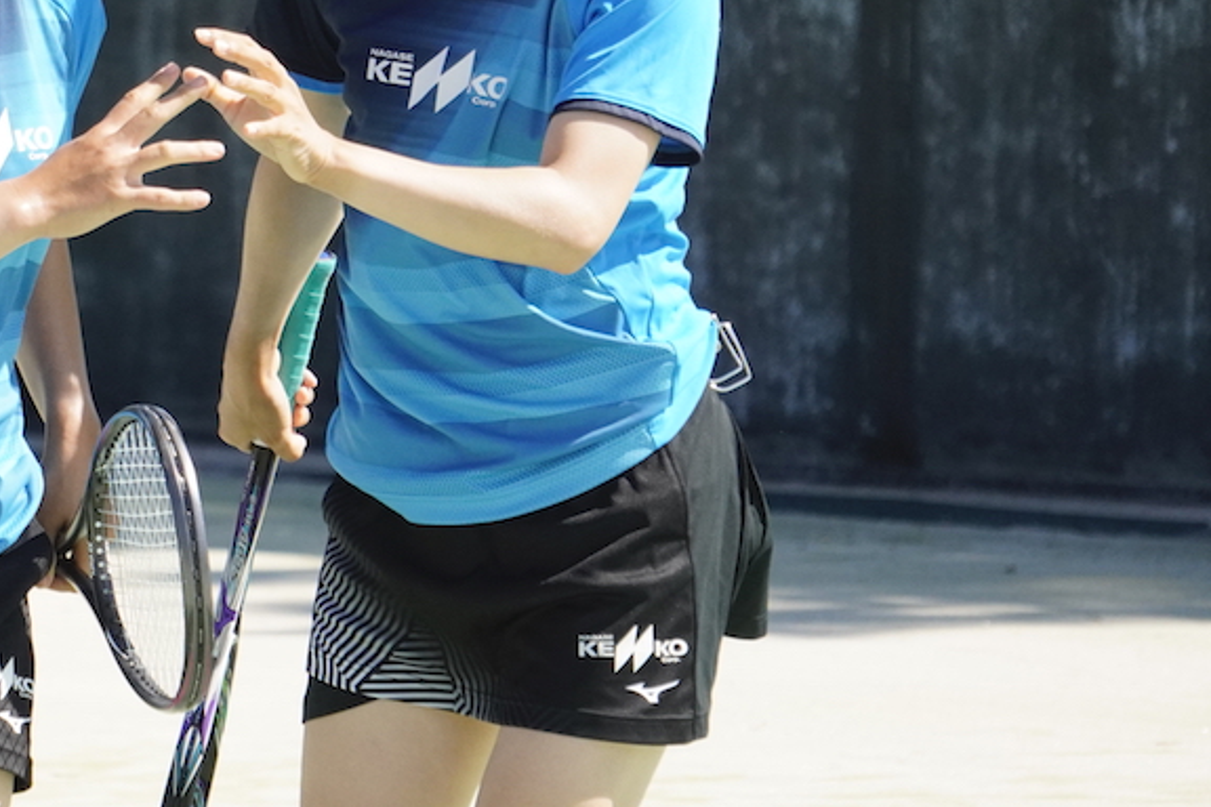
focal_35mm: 434
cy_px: 189
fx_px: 14600
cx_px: -38
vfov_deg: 3.2
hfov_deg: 4.7
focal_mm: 139
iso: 1250
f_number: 5.6
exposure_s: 1/4000
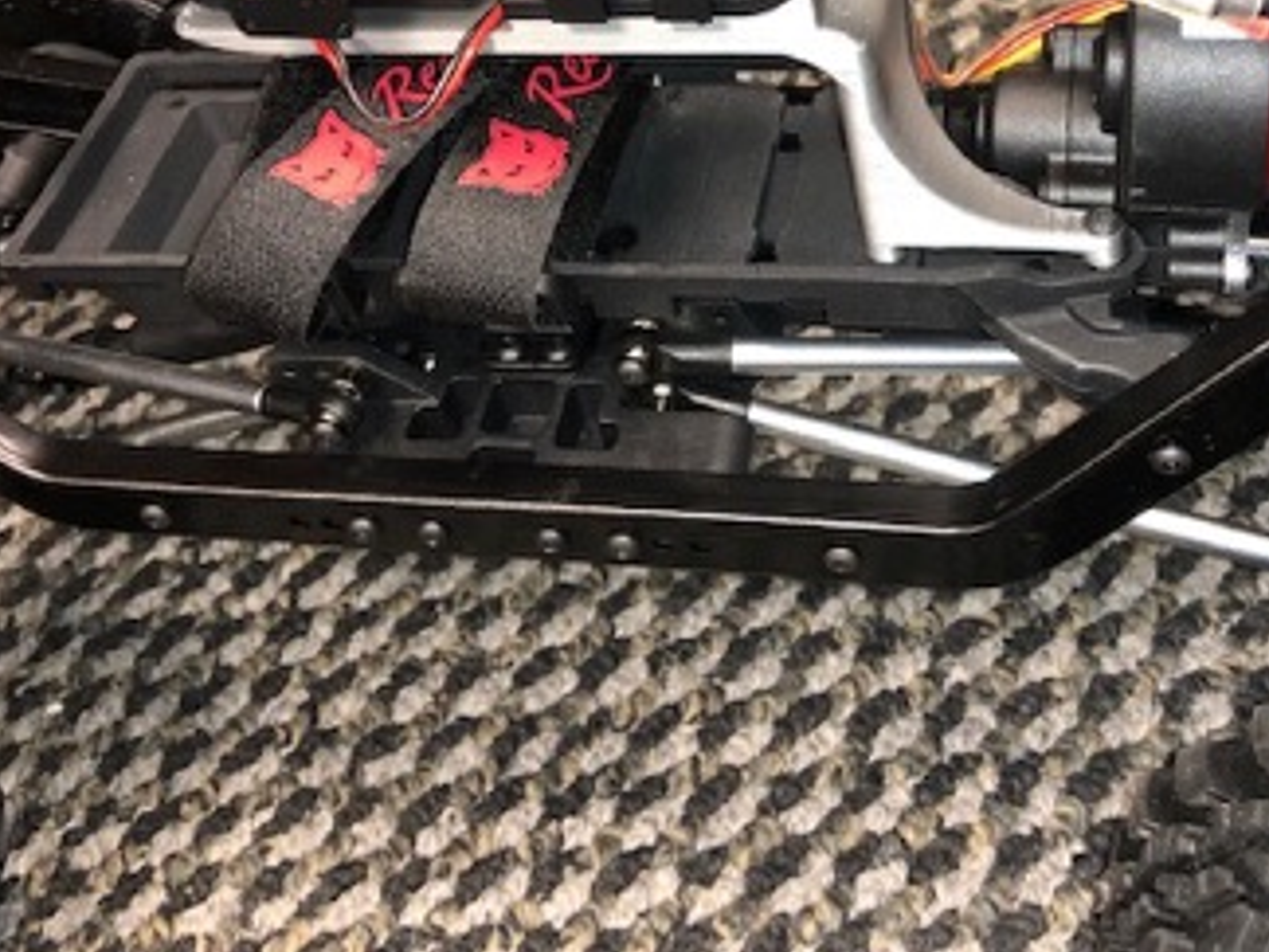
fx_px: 1686
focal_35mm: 46
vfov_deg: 30.6
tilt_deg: -42.7
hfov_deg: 41.2
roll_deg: +16.5
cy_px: 172
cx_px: 695
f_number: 1.8
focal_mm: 4
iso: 64
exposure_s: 1/8
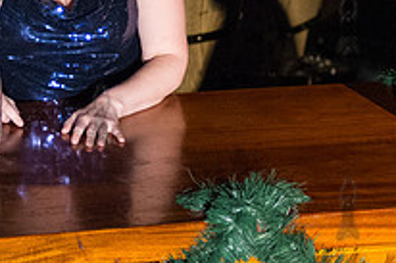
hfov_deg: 3.8
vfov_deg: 2.5
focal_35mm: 540
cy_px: 98
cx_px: 378
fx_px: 5935
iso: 4000
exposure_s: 1/200
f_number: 2.8
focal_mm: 145
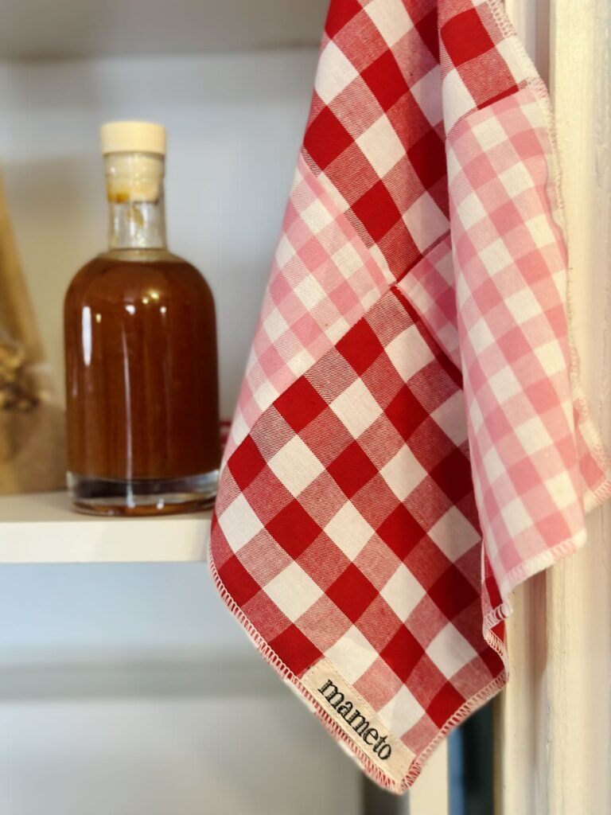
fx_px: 1130
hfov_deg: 30.3
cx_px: 306
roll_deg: +2.0
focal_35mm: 48
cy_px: 408
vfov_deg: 39.7
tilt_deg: -2.2
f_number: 1.78
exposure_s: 1/60
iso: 160
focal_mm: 6.86
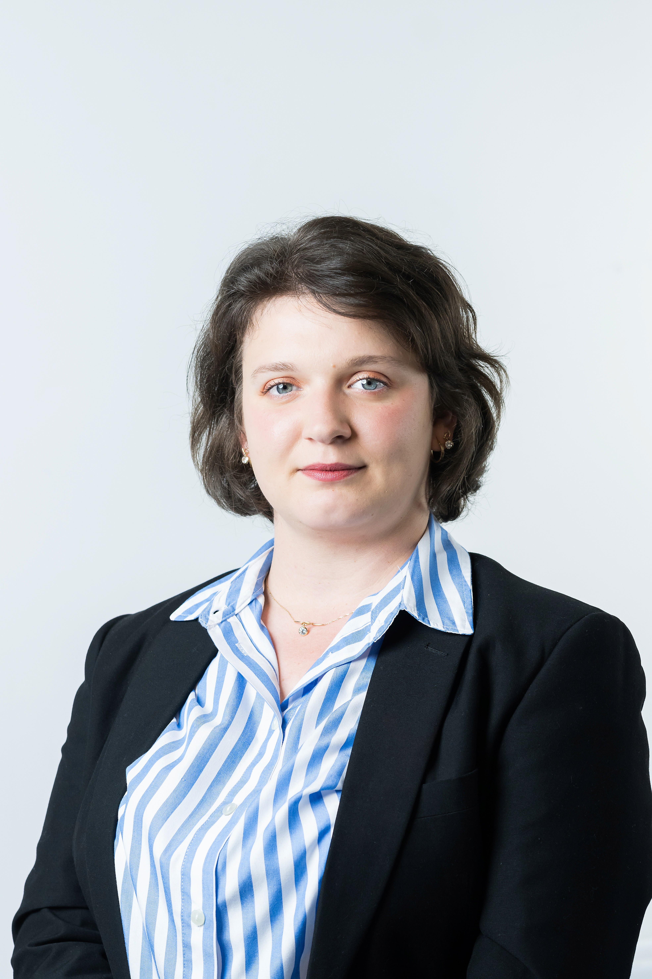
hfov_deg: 16.7
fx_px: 2227
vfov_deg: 24.8
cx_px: 326
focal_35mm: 82
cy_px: 490
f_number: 4.5
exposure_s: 1/100
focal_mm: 55
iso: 400
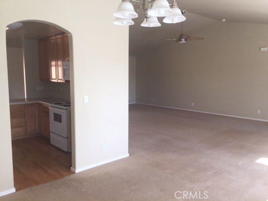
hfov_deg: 61.7
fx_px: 225
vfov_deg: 48.2
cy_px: 100
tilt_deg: -7.4
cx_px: 134
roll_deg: -1.1
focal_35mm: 29
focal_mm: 4.15
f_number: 2.2
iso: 32
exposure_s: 1/40
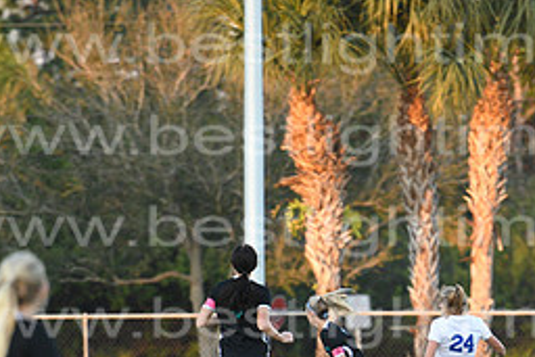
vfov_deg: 2.0
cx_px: 428
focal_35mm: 680
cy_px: 368
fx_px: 10111
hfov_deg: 3.0
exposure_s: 1/800
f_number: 2.8
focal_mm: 200
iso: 720
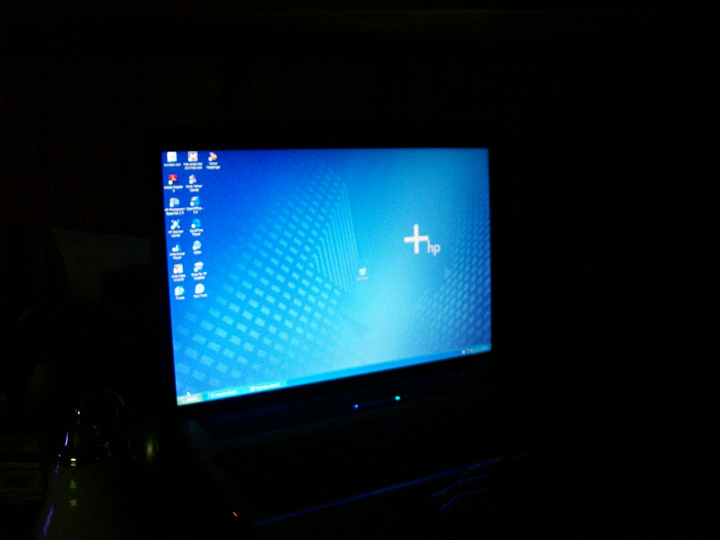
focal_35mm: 36
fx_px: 749
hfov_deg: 51.4
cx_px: 360
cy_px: 270
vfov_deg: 39.7
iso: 160
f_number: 2.7
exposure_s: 1/14.5
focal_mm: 6
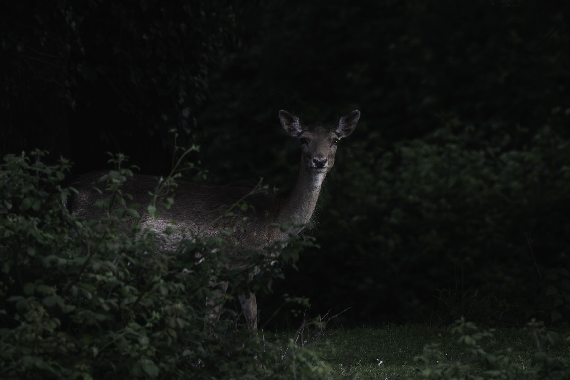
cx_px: 285
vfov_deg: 2.0
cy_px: 190
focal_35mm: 694
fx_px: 10987
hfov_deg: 3.0
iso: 3200
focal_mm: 463
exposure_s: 1/1250
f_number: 6.3
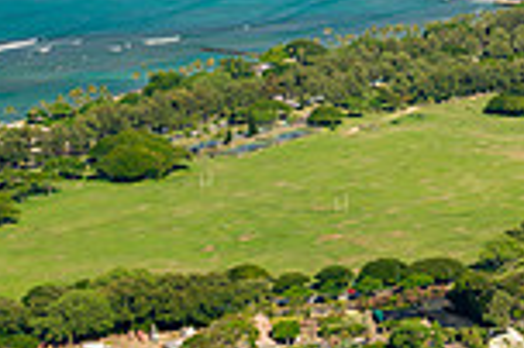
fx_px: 1948
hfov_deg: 13.7
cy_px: -112
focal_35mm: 134
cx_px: 951
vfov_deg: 10.0
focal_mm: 35
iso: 200
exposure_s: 1/250
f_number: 10
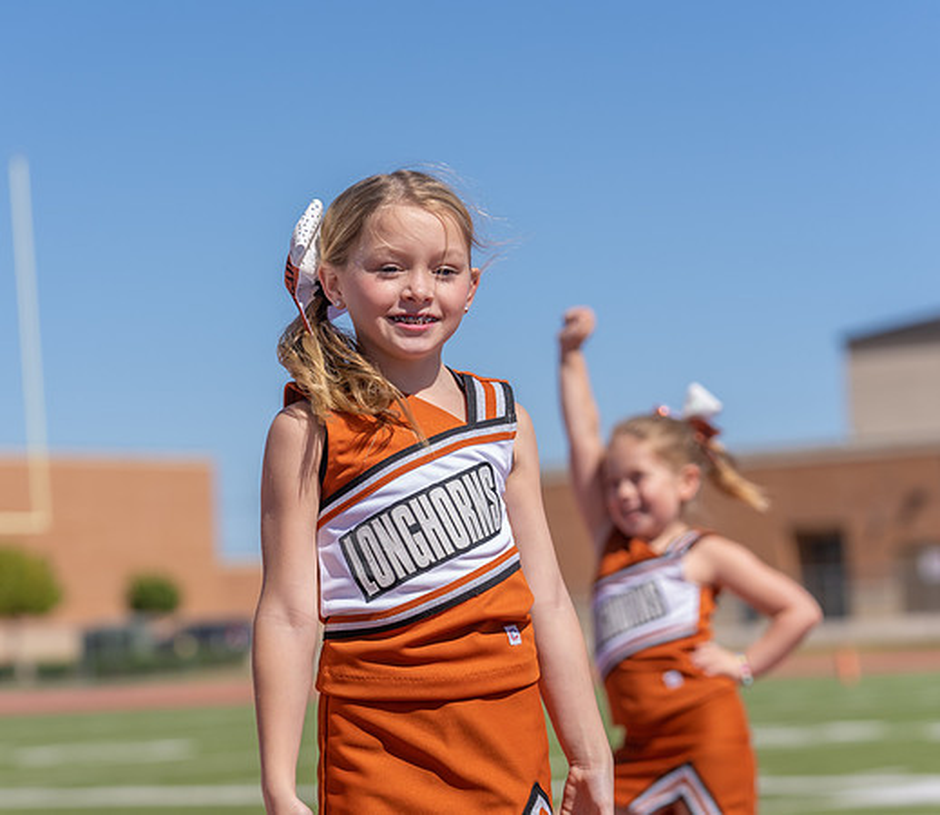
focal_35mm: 123
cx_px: 399
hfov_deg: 15.2
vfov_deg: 13.2
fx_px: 3523
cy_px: 410
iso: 100
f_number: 4
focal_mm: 101
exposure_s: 1/1000
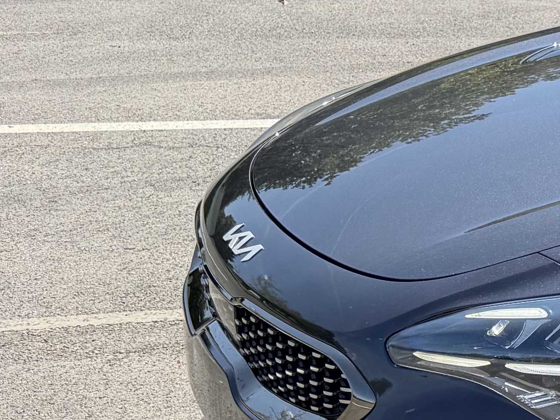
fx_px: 1698
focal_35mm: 105
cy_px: 155
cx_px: 1204
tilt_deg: -14.2
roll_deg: -3.8
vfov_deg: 14.1
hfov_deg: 14.6
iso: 80
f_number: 1.78
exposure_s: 1/2053
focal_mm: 6.76
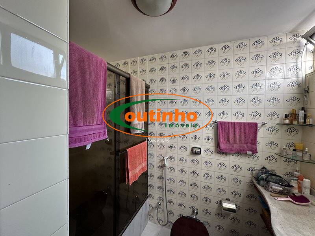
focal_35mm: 14
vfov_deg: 85.7
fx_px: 127
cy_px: 118
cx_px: 158
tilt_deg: -0.1
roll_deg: -1.1
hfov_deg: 102.1
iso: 160
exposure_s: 1/99
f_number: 2.2
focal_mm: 2.22
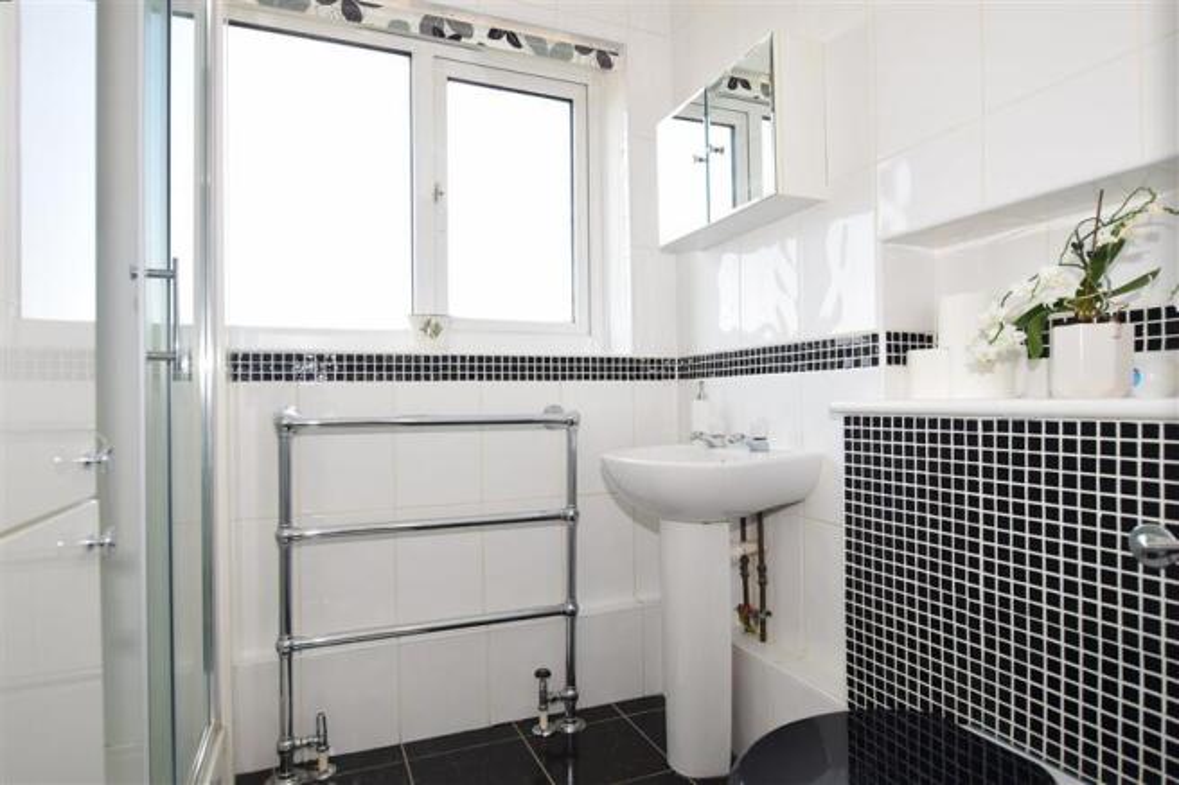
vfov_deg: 63.2
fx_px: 638
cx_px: 590
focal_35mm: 20
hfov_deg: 85.4
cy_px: 392
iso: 400
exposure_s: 1/200
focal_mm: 13
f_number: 6.3
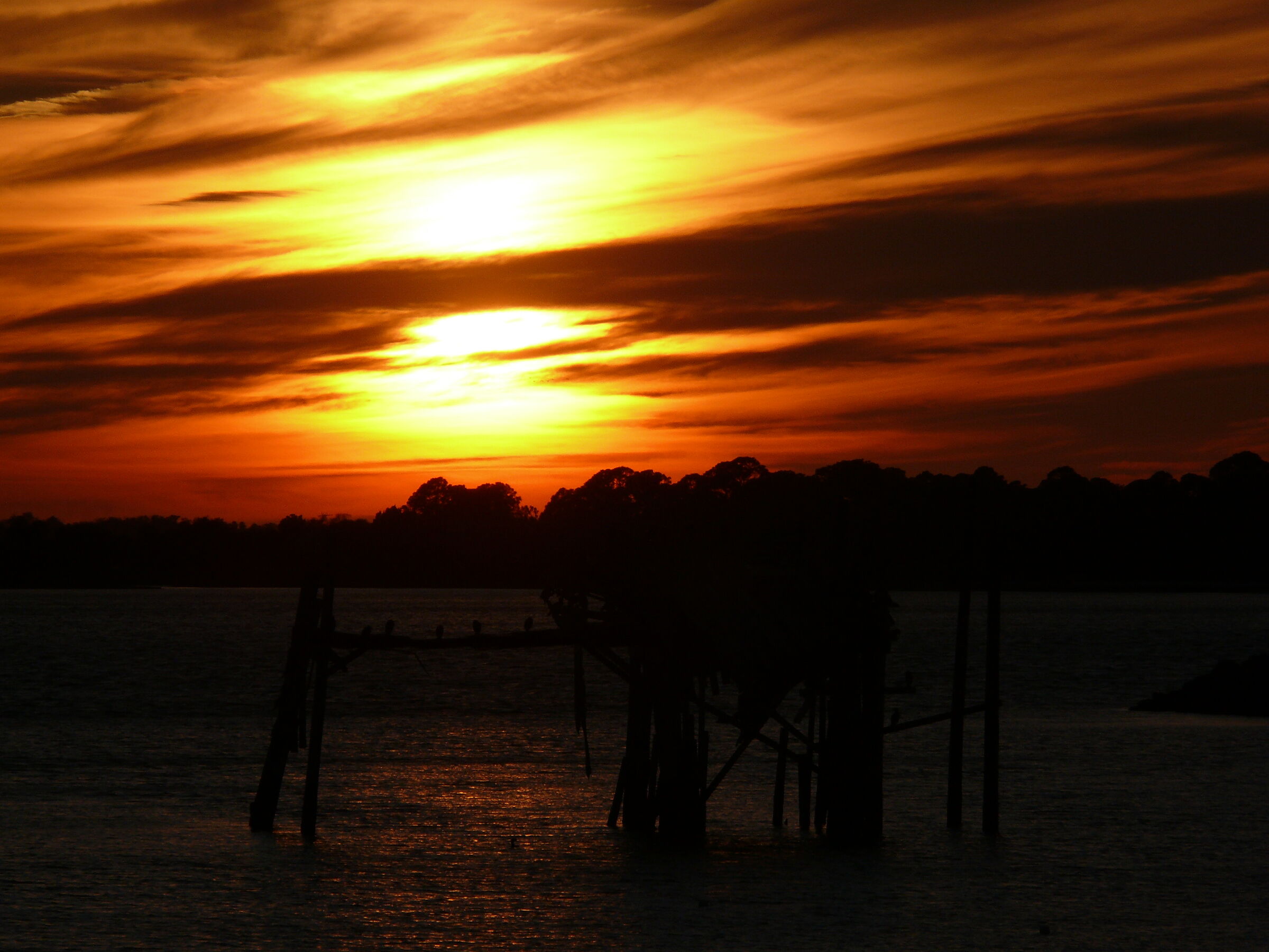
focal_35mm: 338
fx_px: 12391
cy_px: 476
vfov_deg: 4.4
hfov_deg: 5.9
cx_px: 634
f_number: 10
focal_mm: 71.4
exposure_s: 1/800
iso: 100
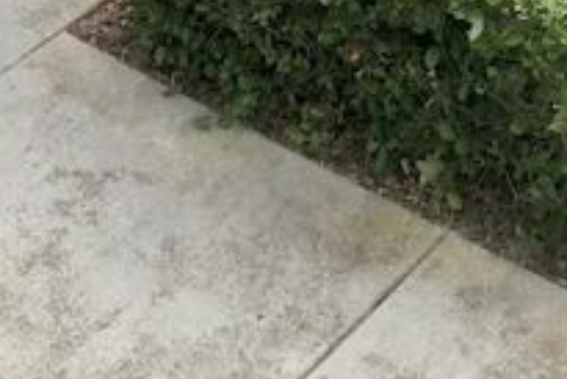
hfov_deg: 18.0
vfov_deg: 10.7
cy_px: -533
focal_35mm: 110
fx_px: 1734
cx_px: 595
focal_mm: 8.4
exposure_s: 1/15
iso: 100
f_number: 2.8
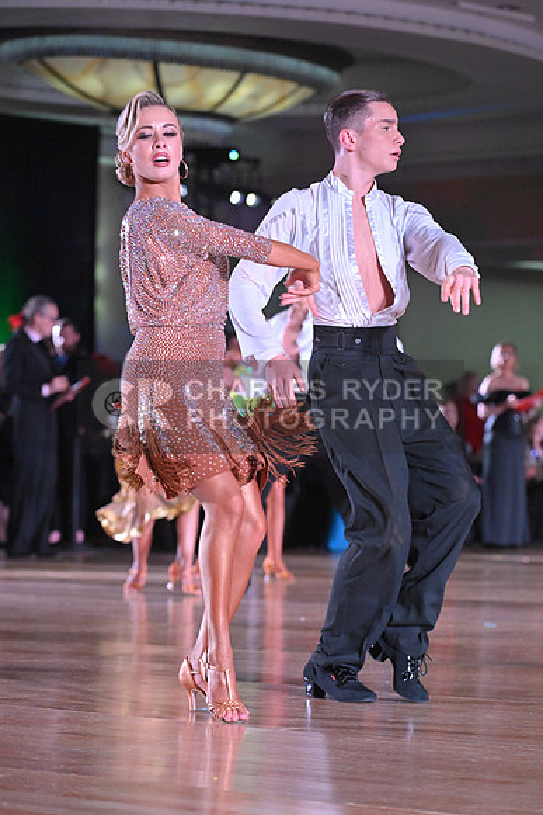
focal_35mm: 122
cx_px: 272
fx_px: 2758
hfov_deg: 11.2
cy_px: 408
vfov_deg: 16.8
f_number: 5
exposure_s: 1/400
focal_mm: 122
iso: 5000
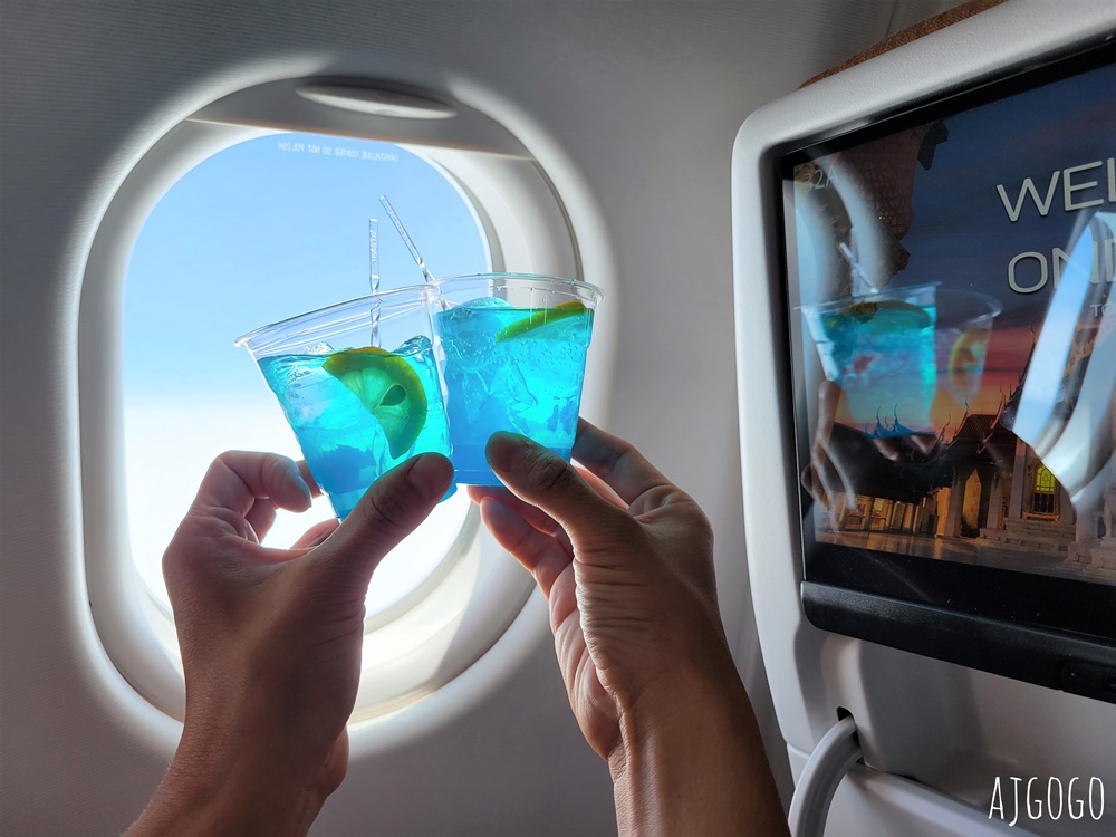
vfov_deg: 53.1
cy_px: 418
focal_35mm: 26
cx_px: 558
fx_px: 838
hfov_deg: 67.3
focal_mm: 5.4
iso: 40
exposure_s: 1/276
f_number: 1.8
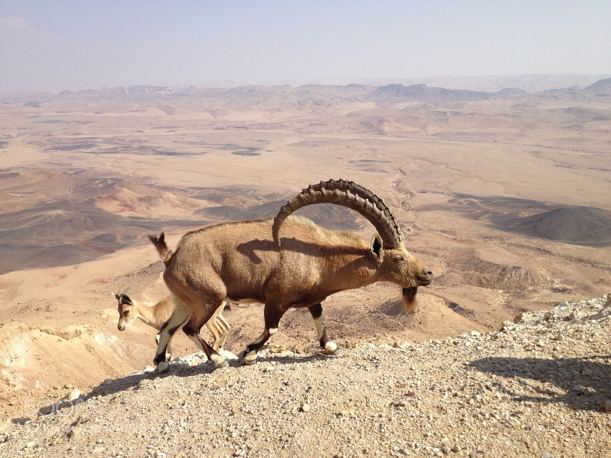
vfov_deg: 40.7
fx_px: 618
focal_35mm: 35
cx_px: 306
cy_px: 229
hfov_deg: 52.6
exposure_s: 1/2304
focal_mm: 4.28
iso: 50
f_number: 2.4
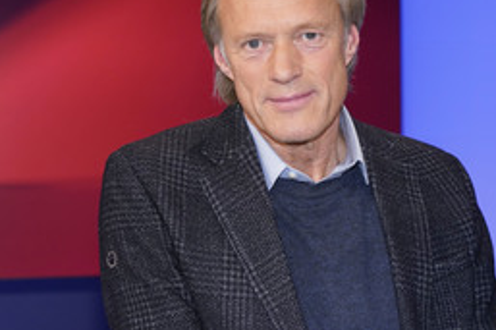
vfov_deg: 10.5
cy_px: 201
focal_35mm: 130
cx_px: 250
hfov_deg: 15.8
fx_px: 1790
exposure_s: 1/125
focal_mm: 74
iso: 1600
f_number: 4.5
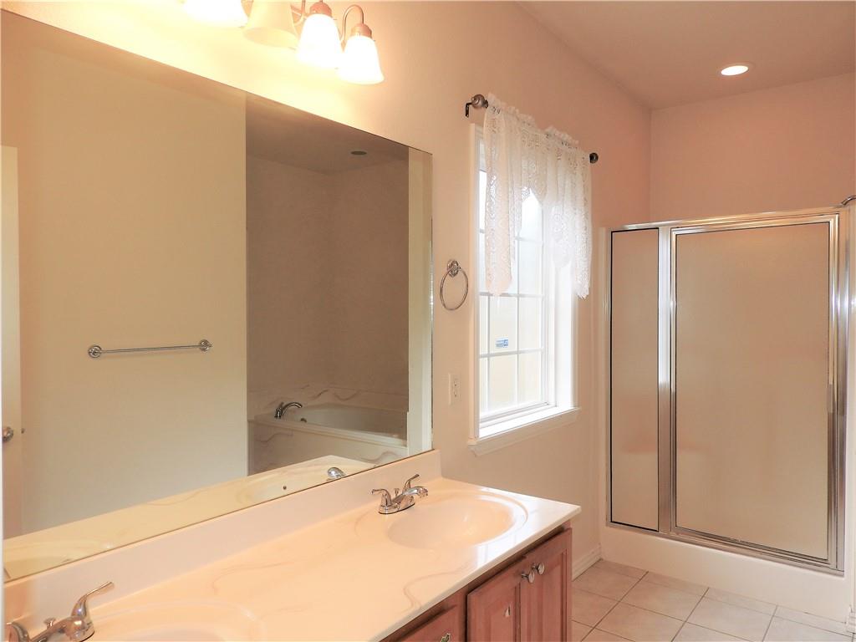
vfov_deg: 56.8
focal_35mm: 24
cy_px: 321
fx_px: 593
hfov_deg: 71.6
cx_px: 428
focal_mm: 4.3
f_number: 3.3
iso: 100
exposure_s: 1/80
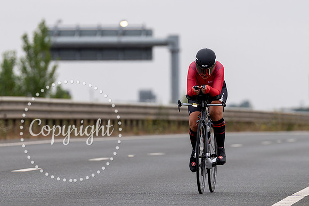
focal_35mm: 494
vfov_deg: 2.8
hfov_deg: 4.2
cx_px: 196
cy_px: 168
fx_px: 4237
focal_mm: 200
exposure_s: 1/800
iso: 100
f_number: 3.5
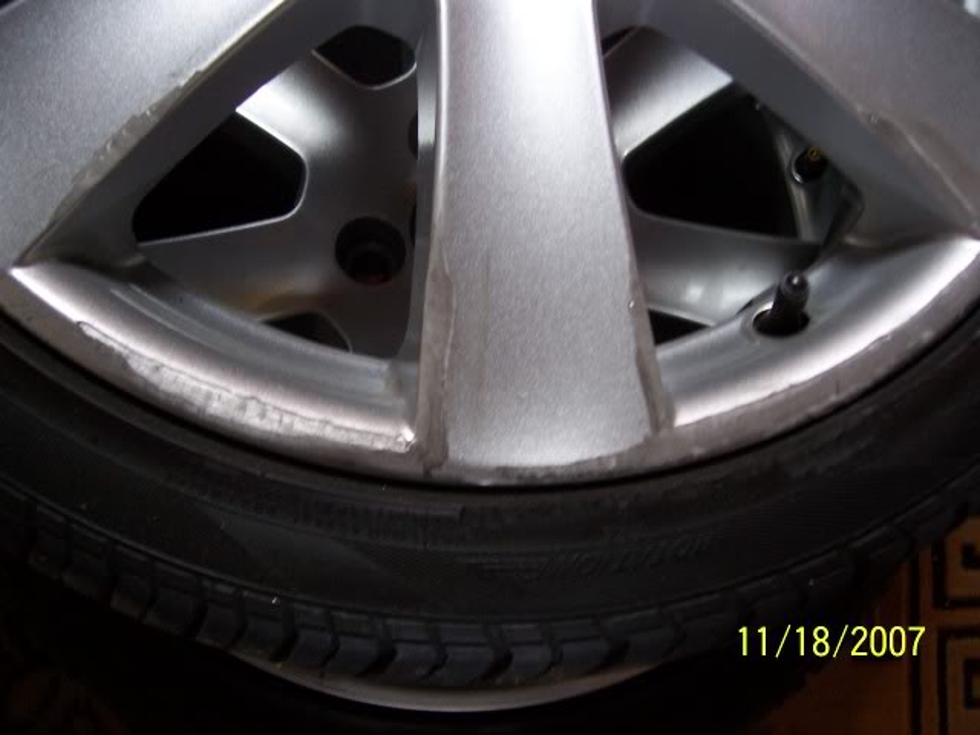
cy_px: 368
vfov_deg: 39.7
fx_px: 1019
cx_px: 490
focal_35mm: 36
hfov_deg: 51.4
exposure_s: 1/8
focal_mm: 6
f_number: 3
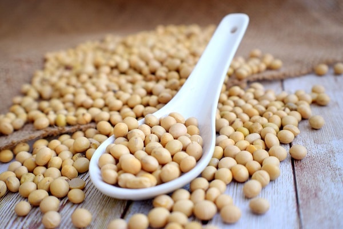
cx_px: 172
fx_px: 572
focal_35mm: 60
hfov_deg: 33.4
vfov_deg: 22.6
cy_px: 114
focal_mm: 40
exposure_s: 1/80
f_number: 5
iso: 200
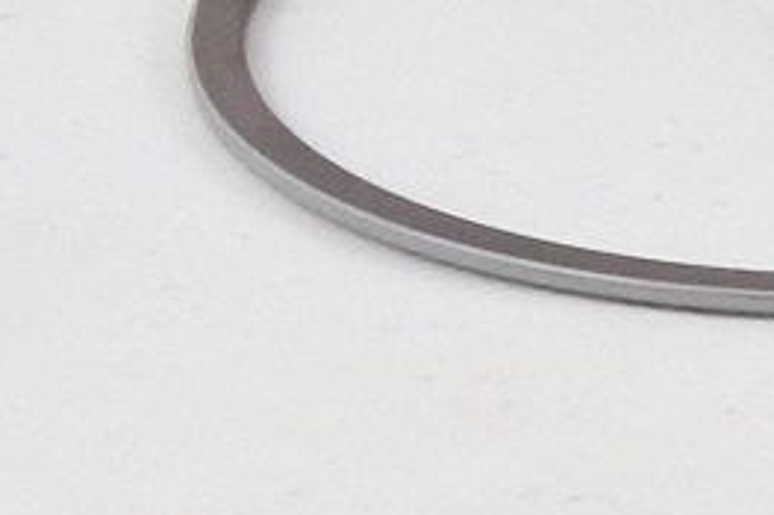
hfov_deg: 6.0
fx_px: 6618
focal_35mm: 308
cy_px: -471
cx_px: 2708
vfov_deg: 4.4
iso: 500
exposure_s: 1/125
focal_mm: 15.7
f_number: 4.2
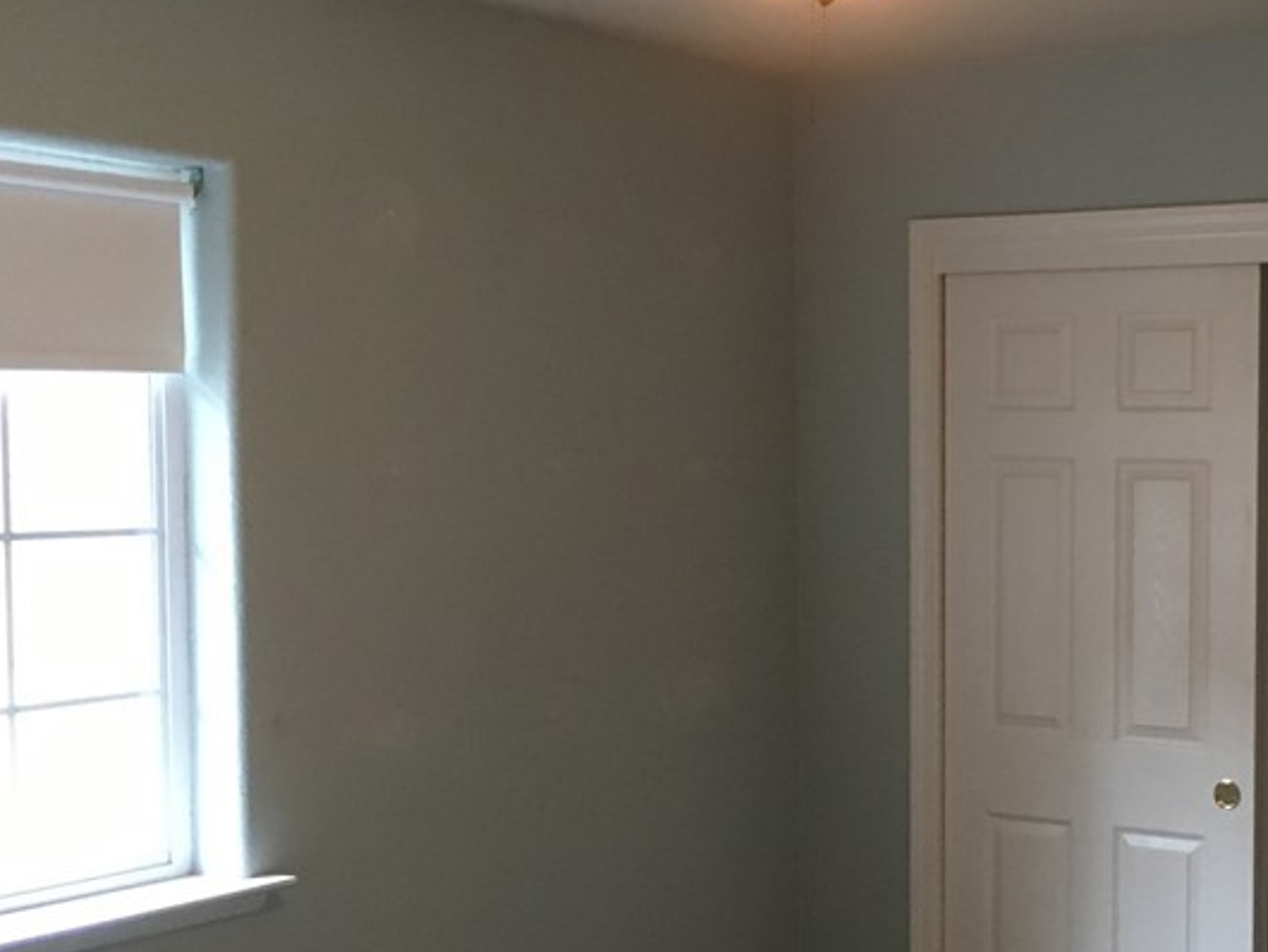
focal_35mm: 56
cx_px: 1117
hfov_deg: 32.8
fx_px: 2052
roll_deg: -1.1
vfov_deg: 26.1
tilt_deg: -1.2
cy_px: 541
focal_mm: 4.15
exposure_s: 1/24
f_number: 2.2
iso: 200
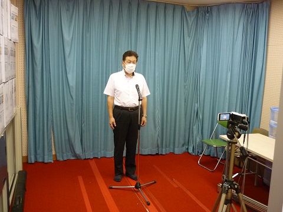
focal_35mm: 33
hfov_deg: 55.4
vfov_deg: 42.9
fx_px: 270
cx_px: 142
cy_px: 106
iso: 250
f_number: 2.8
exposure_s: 1/30
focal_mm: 5.5
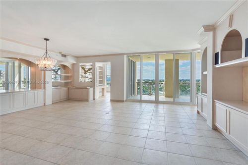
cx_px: 124
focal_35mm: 16
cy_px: 82
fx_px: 110
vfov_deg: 73.7
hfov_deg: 96.8
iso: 400
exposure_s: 1/200
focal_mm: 16
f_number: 9
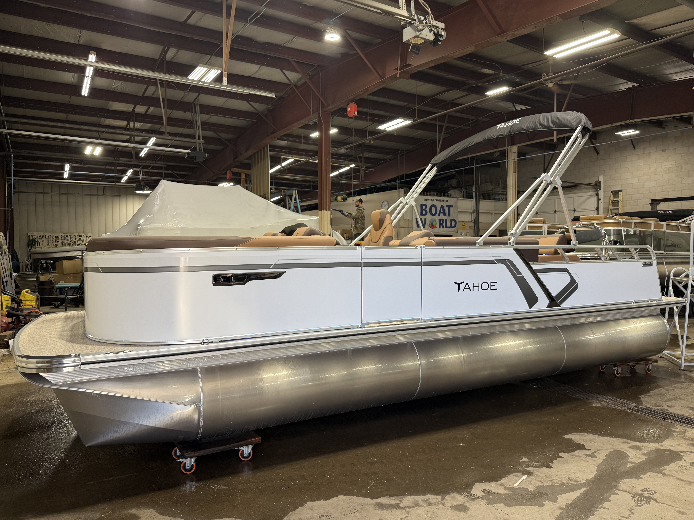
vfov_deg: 56.8
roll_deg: +0.2
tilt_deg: -0.9
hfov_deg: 71.6
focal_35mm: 24
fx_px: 481
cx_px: 347
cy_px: 260
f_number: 1.78
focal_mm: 6.76
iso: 100
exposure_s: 1/120
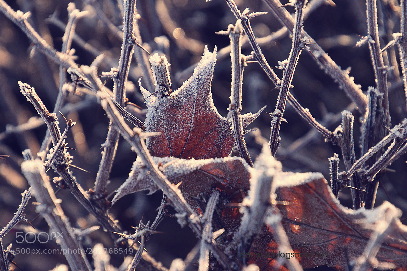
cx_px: 204
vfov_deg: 6.1
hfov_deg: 9.2
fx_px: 2543
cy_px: 136
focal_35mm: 225
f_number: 8
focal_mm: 150
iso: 400
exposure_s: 1/200
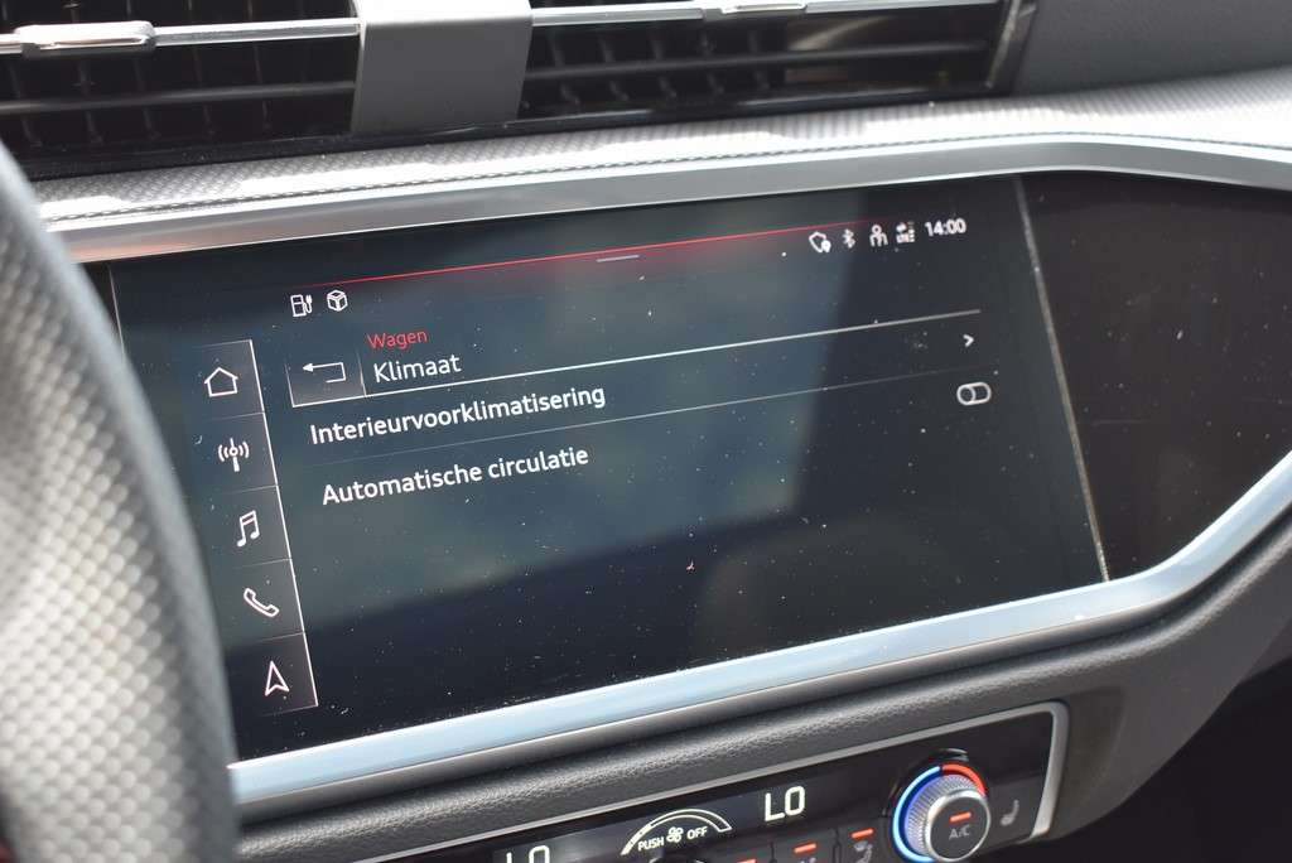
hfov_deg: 33.4
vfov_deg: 22.7
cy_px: 432
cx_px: 646
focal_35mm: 60
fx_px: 2154
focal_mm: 40
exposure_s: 1/60
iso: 400
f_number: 4.8
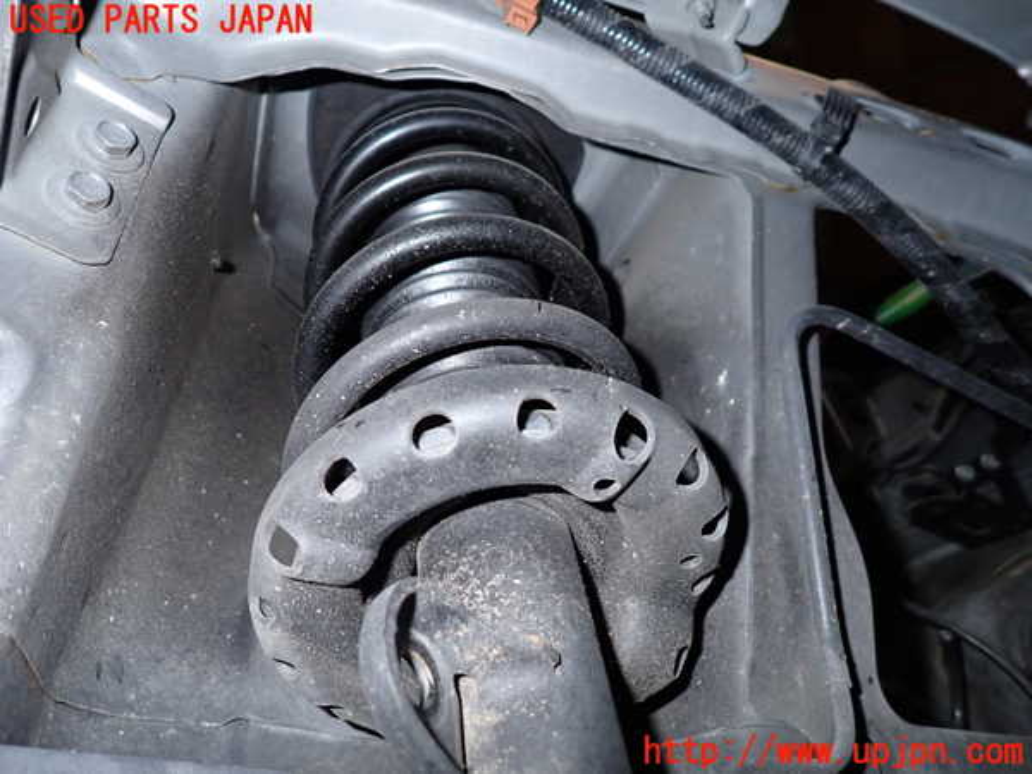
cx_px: 516
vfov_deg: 54.9
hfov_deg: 69.4
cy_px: 387
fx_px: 745
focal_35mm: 25
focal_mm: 4.5
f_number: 5.6
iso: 250
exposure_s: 1/30
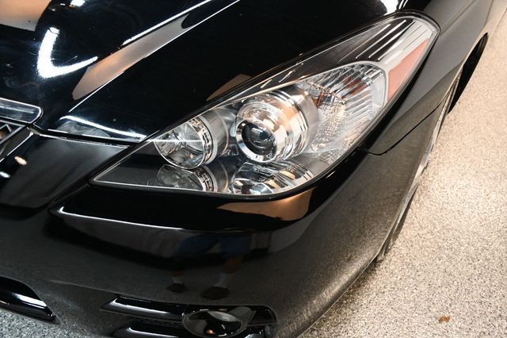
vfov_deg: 38.8
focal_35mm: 34
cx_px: 254
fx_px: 479
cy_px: 169
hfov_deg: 55.8
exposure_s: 1/125
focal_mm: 23
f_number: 3.8
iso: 3200
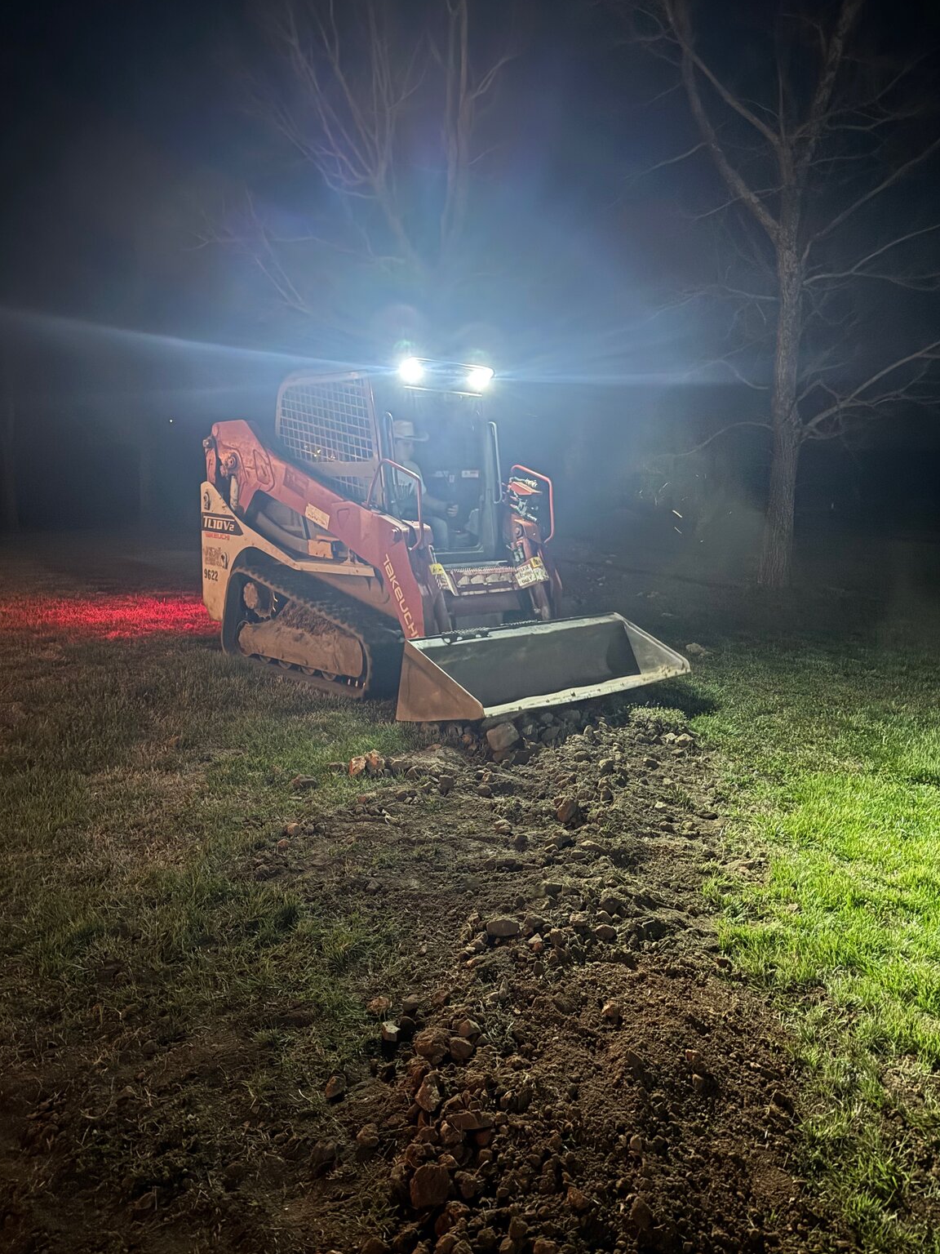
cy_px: 630
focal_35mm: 25
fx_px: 905
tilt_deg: -11.1
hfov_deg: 54.9
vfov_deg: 69.4
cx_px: 477
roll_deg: -2.2
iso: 1250
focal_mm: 6.76
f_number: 1.78
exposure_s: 1/17
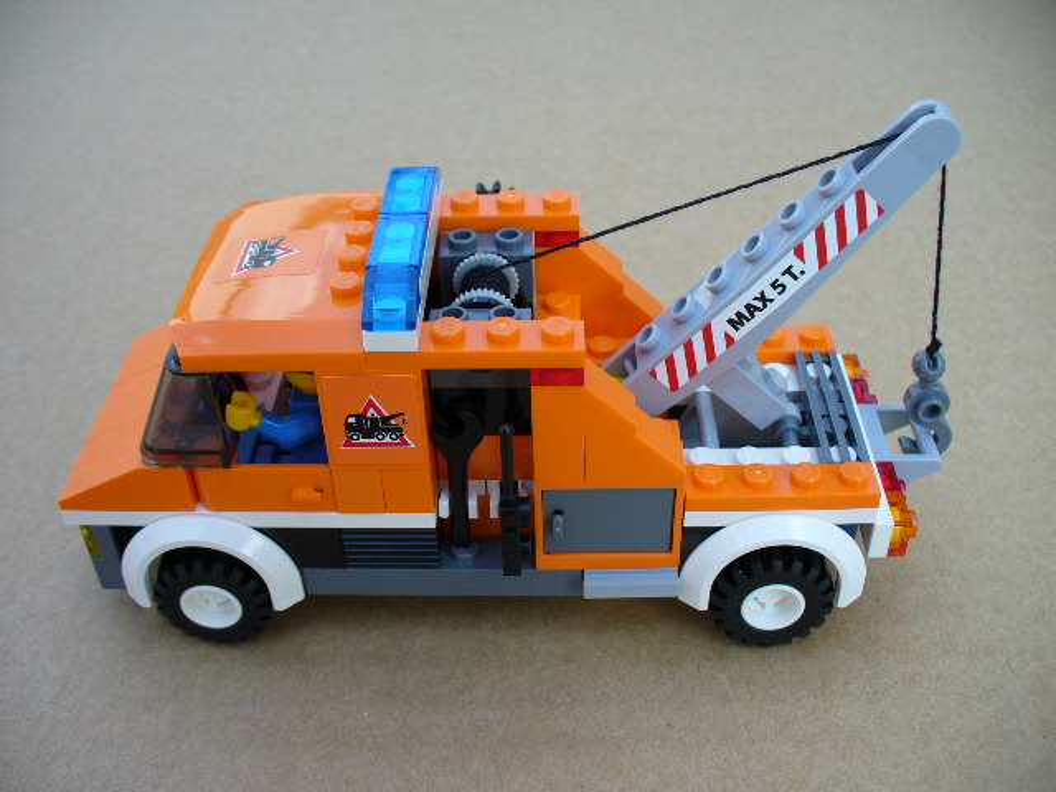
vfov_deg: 38.7
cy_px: 396
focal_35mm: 37
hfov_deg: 50.1
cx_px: 528
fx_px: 1129
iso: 80
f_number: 2.8
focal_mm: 6.1
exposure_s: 1/400
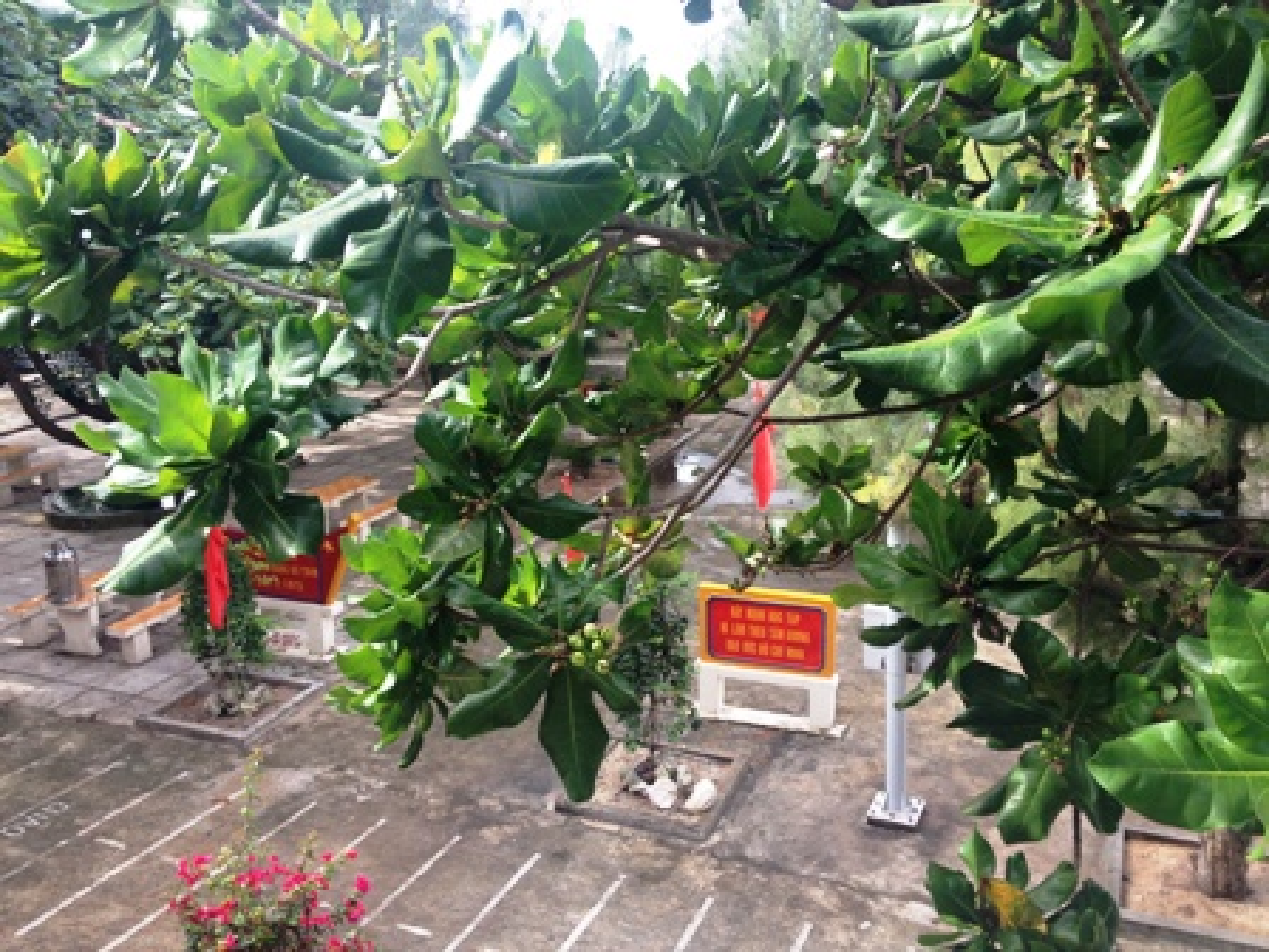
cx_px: 634
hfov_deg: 52.6
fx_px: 1283
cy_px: 476
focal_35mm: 35
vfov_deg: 40.7
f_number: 2.4
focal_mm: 4.28
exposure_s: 1/182
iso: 50
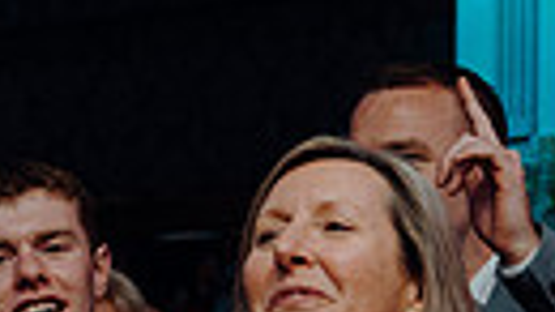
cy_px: 477
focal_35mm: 205
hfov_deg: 10.5
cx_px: 128
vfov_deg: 5.9
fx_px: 3016
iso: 2500
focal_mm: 44
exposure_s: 1/160
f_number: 3.5
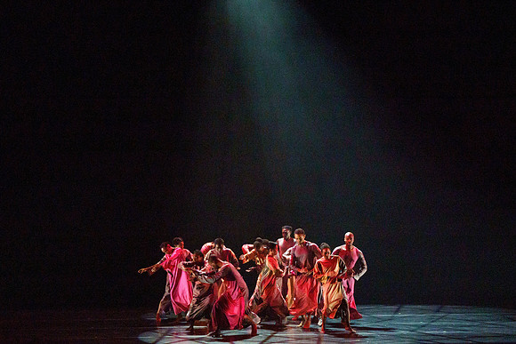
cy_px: 117
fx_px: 1977
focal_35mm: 138
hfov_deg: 14.9
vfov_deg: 9.9
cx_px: 261
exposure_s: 1/250
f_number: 5.6
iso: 5000
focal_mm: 100
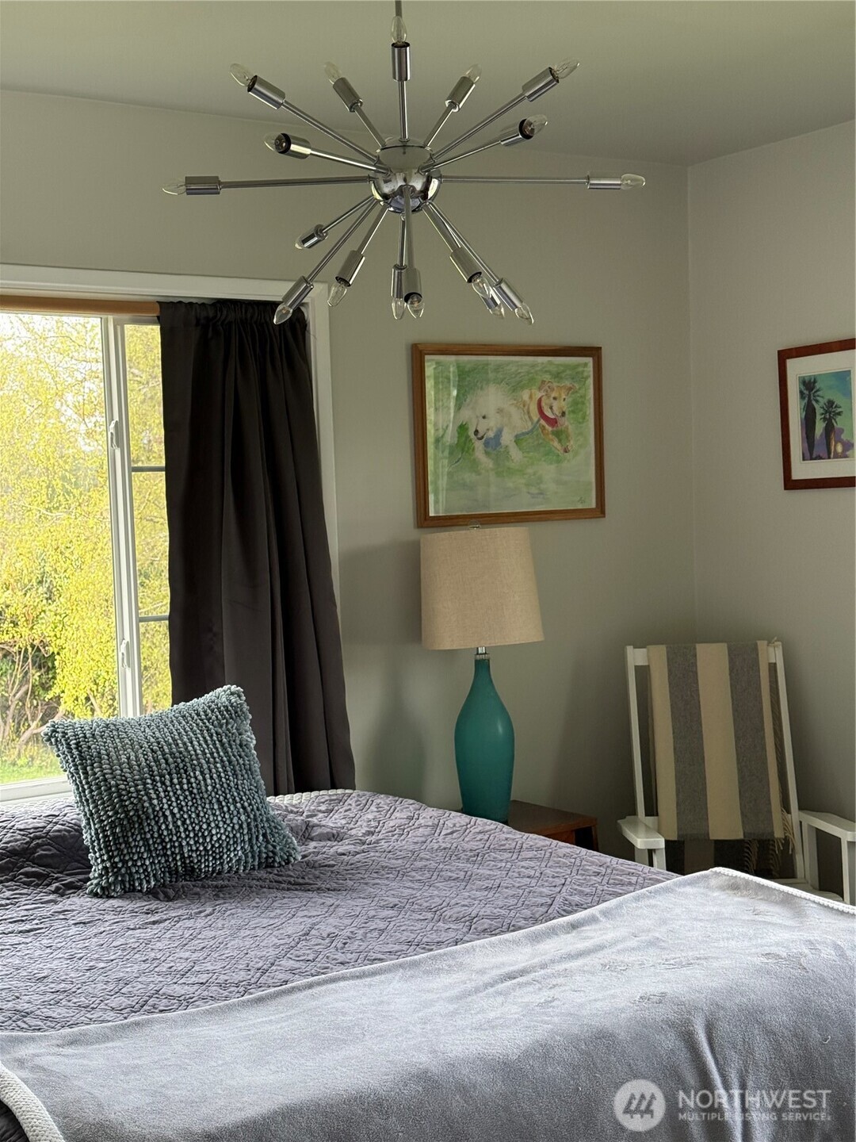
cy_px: 571
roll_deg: +1.5
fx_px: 1583
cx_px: 428
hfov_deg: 30.3
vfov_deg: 39.7
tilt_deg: -1.7
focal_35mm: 48
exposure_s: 1/197
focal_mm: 6.76
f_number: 1.78
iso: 160
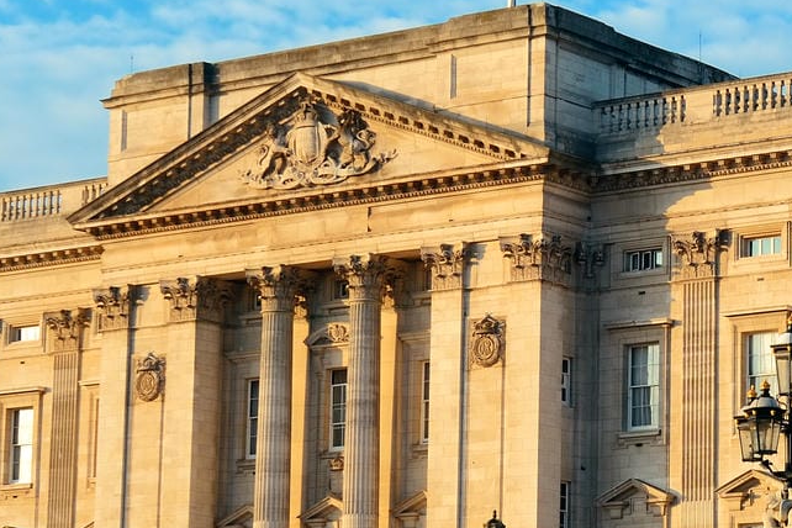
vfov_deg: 9.3
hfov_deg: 13.7
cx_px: 741
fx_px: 3256
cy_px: 284
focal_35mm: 148
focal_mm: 38
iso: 200
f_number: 5.6
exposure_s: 1/500
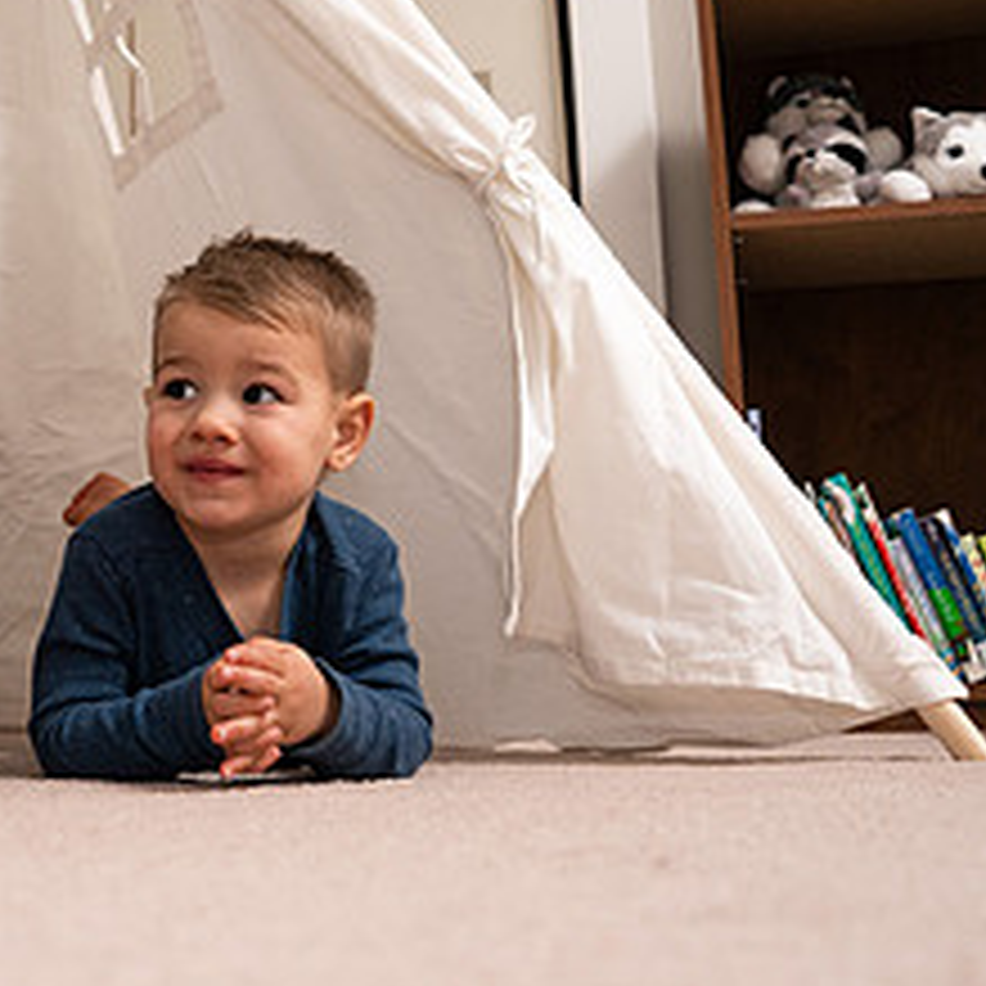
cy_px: 371
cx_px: 72
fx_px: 1740
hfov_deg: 30.1
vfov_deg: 31.5
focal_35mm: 54
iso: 500
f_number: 2.8
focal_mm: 24
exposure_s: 1/250
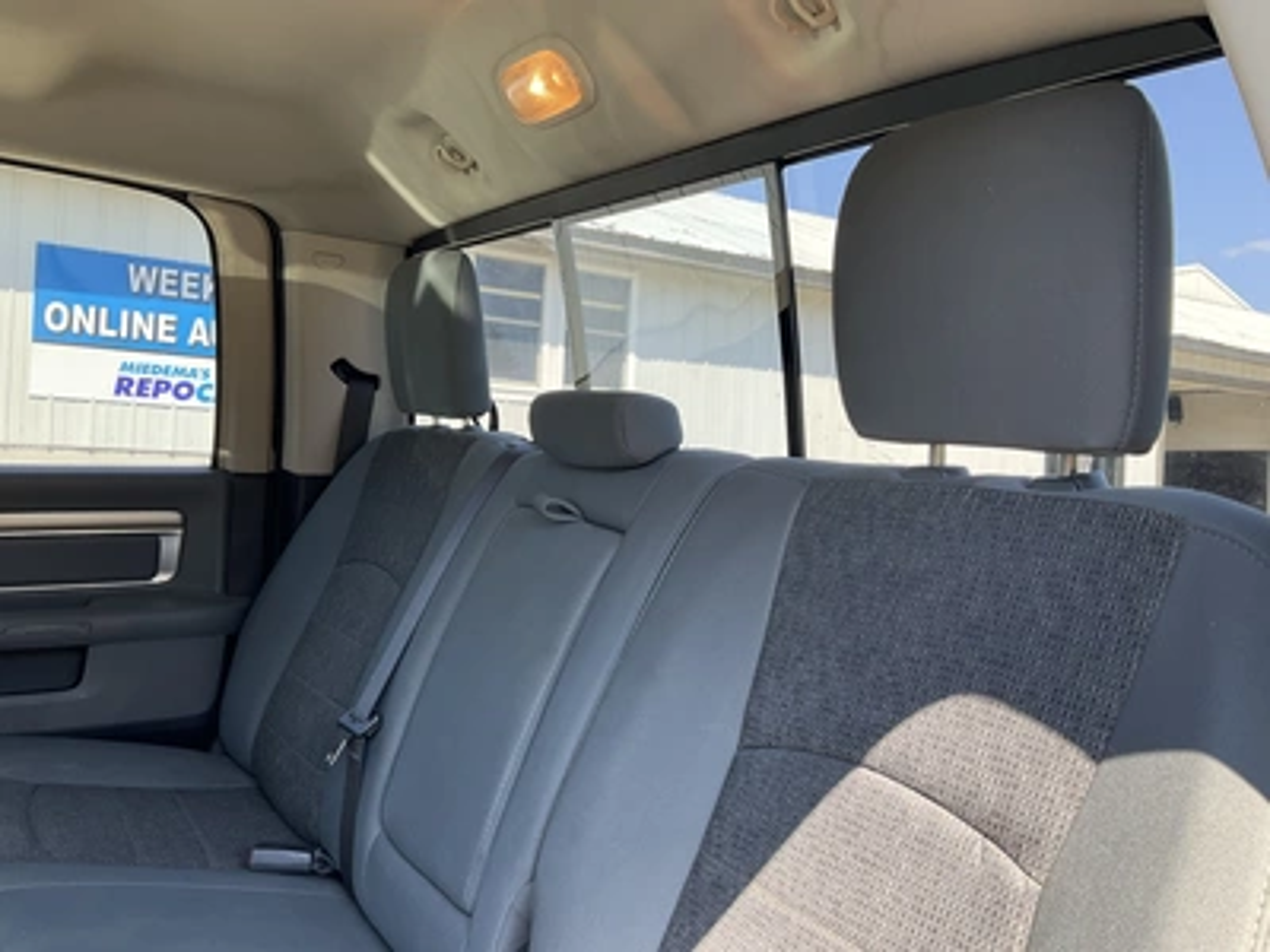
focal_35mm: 29
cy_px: 476
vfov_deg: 48.2
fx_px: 1064
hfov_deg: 61.7
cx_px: 635
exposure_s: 1/122
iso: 25
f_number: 1.8
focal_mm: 3
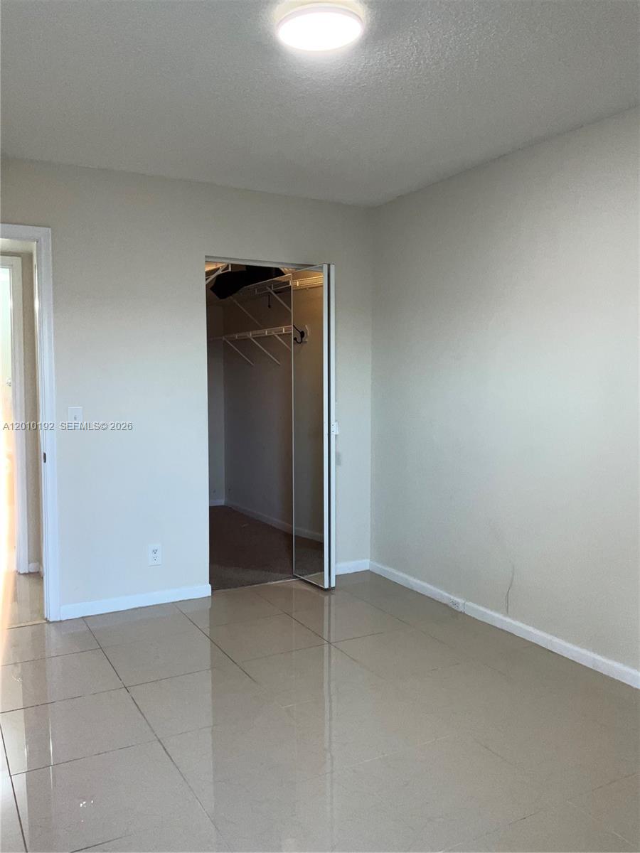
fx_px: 715
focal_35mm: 29
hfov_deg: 48.2
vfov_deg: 61.7
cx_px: 320
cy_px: 426
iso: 64
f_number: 1.8
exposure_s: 1/60
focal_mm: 3
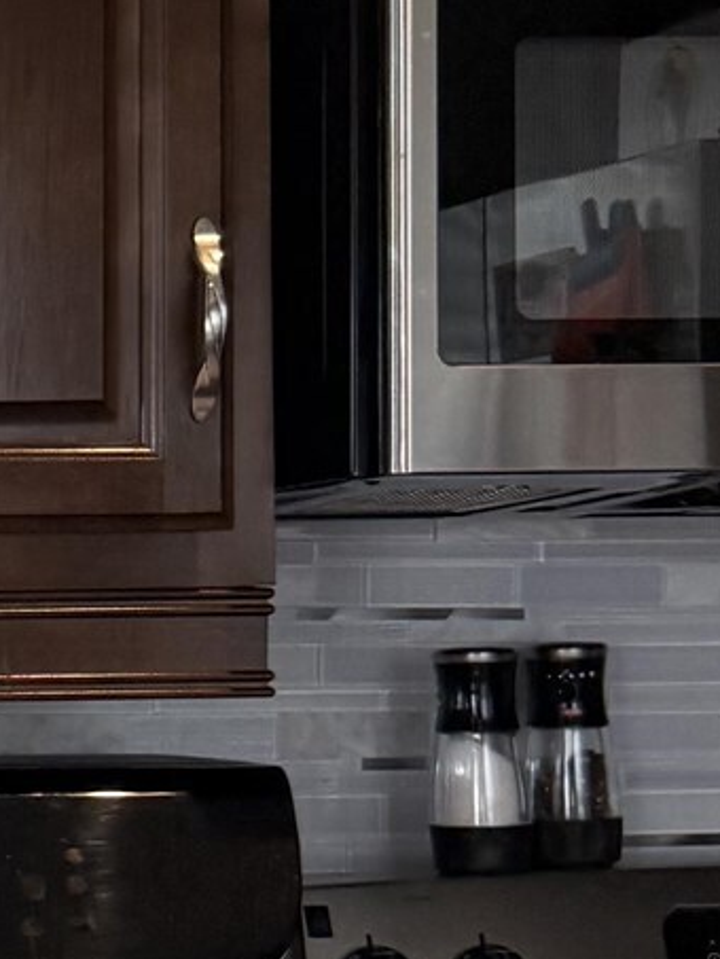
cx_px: -959
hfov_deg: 10.6
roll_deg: -0.6
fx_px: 3382
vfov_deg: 16.1
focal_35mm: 122
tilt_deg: +0.6
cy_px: 601
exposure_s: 1/122
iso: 200
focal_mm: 6.76
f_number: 1.78
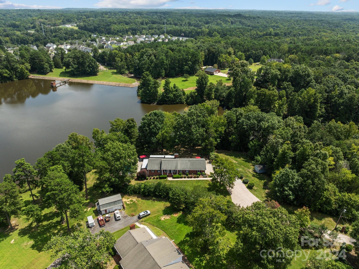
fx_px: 249
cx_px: 180
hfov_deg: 71.6
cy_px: 134
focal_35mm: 24
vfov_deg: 56.8
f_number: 2.8
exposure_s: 1/320
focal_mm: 12.29
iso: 130
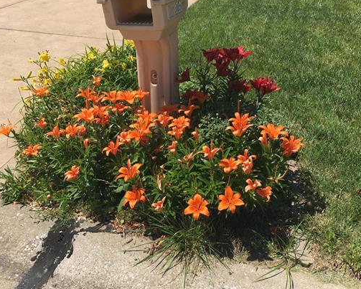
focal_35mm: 36
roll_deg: -0.4
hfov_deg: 50.2
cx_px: 174
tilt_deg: -22.3
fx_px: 385
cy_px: 129
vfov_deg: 41.1
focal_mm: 4.15
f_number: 2.2
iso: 25
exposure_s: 1/1451
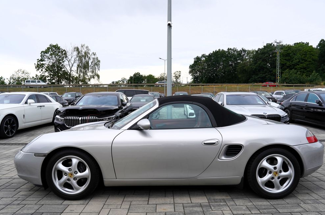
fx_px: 225
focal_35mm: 25
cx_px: 168
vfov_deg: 51.0
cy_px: 105
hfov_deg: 71.6
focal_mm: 24
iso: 100
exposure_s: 1/160
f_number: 6.3
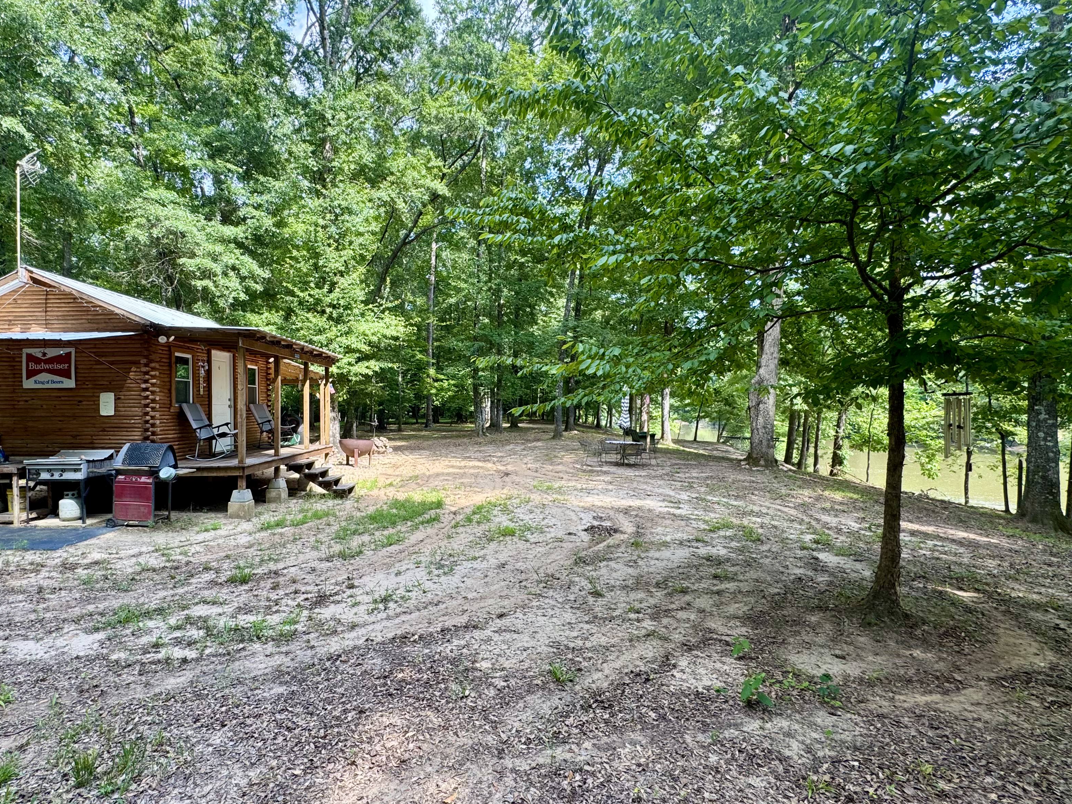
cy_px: 413
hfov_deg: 87.2
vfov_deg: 71.6
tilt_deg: -0.3
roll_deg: -0.1
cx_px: 457
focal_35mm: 18
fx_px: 557
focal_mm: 2.22
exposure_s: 1/206
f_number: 2.2
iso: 40
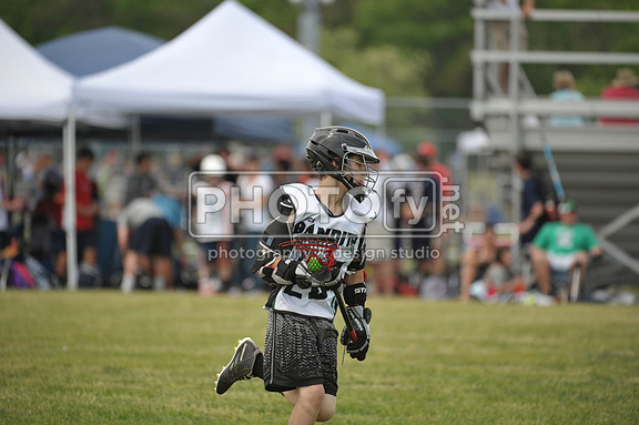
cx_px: 321
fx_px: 5356
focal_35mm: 302
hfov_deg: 6.8
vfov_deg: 4.5
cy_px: 212
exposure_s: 1/2500
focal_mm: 300
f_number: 4
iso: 800
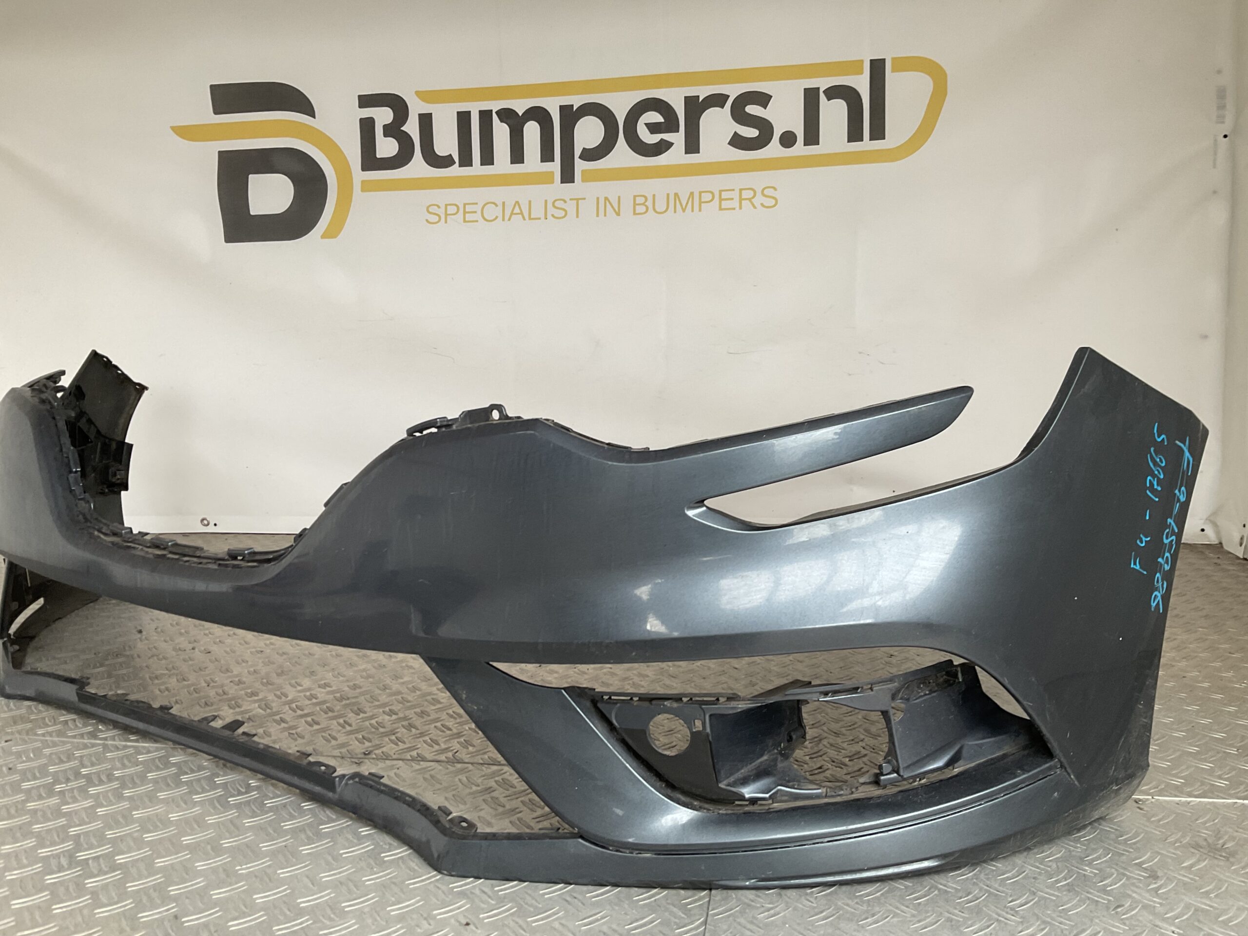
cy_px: 468
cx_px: 624
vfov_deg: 48.2
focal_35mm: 29
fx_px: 1046
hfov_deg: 61.7
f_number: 1.8
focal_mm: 3
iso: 50
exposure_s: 1/50
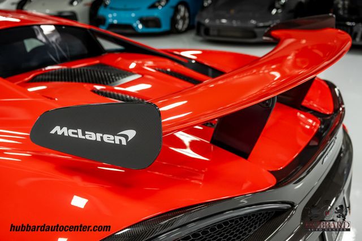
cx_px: 181
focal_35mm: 42
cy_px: 120
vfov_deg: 31.9
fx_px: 422
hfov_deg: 46.4
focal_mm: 42
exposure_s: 1/60
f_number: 5
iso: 800
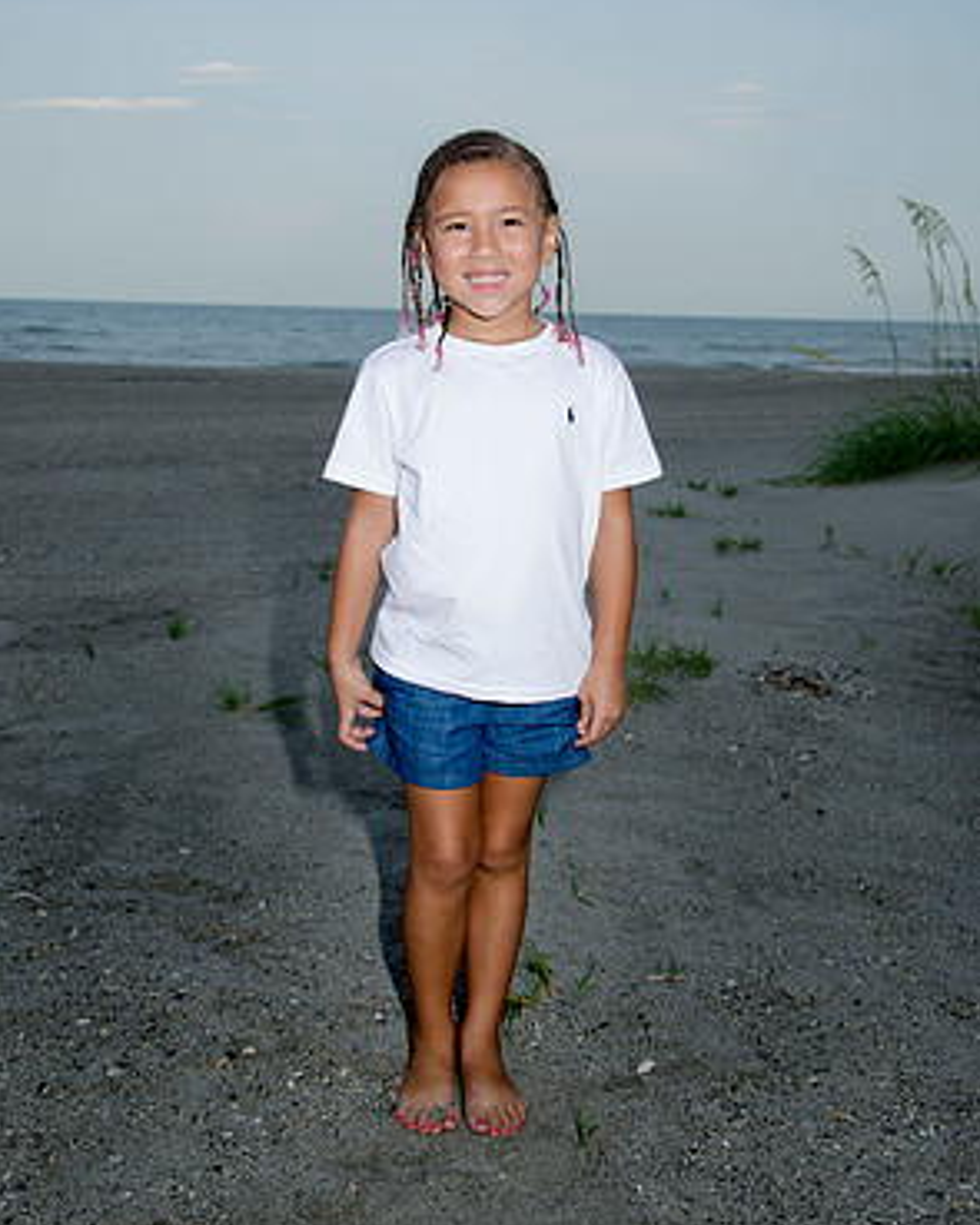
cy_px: 521
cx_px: 488
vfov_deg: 38.7
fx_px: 1741
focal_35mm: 48
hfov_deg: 31.4
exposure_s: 1/250
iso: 100
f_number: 5.6
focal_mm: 28
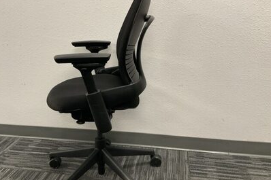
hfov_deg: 50.4
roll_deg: +1.6
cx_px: 108
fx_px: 286
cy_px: 88
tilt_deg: -15.8
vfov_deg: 35.0
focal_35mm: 38
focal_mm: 3
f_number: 1.8
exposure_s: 1/60
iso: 160
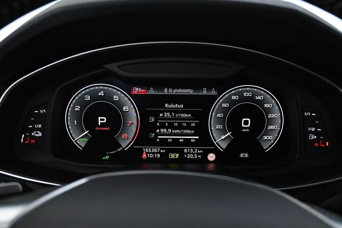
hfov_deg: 60.7
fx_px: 292
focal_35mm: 31
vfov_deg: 42.6
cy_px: 114
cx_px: 171
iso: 5000
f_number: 3.8
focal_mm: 20.5
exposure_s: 1/30
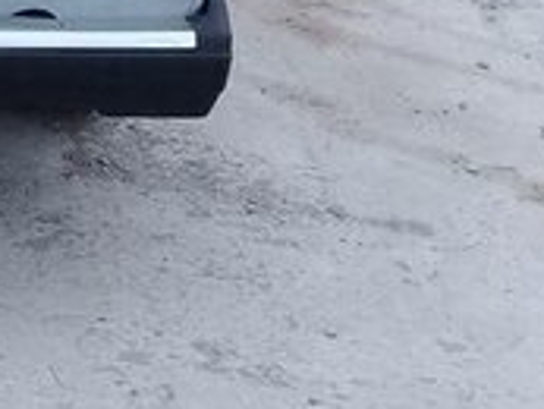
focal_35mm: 118
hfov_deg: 15.3
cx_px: -286
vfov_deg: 12.2
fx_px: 1856
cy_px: -118
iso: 64
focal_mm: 3.3
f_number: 2.2
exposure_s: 1/467
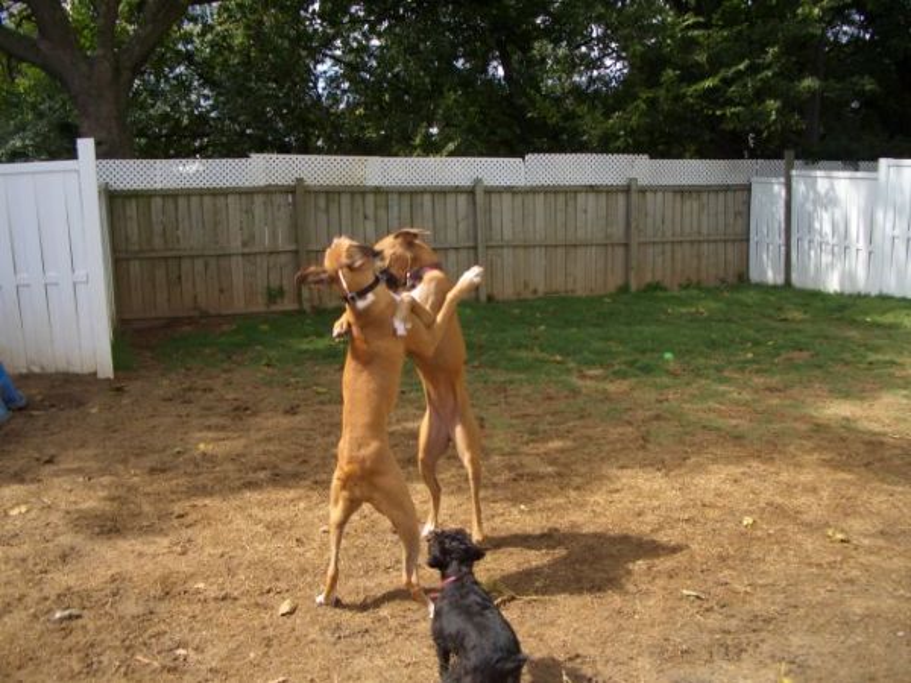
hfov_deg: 52.6
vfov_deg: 40.7
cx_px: 456
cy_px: 342
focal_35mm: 35
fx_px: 921
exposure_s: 1/400
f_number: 2.6
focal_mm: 5.8
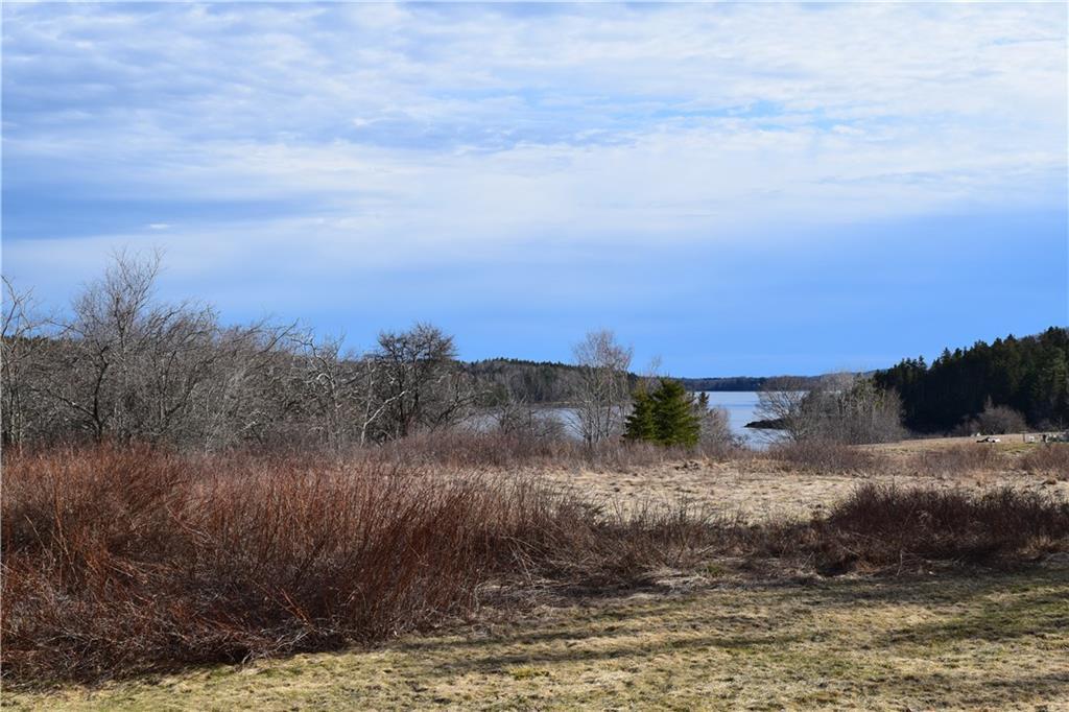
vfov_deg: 28.9
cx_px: 534
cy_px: 356
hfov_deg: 42.3
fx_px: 1380
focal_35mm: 46
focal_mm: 31
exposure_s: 1/500
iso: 360
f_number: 11
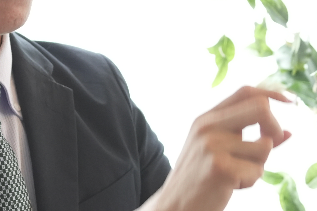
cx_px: 169
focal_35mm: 165
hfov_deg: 12.5
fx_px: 1453
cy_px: 79
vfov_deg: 8.3
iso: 1250
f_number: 3.5
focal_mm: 36
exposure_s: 1/100
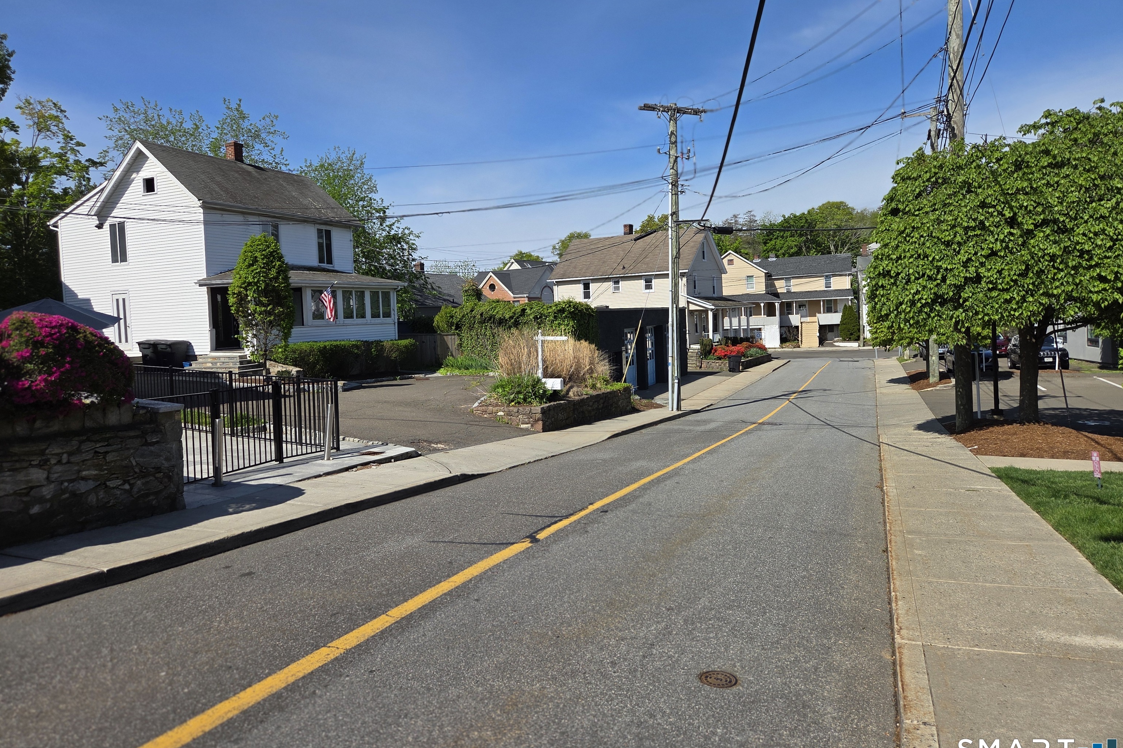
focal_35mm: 24
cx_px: 562
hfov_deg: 73.7
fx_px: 749
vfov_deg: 53.1
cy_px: 346
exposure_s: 1/6839
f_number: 1.8
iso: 80
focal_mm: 5.4
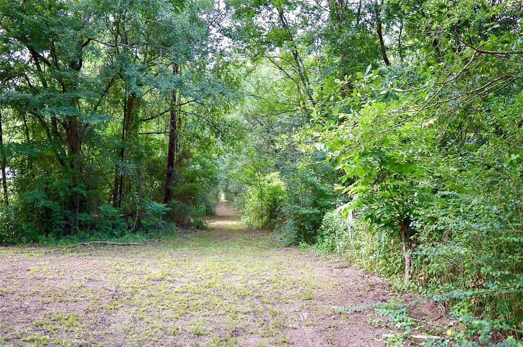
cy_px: 174
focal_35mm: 27
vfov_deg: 47.8
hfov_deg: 67.4
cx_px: 262
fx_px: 392
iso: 220
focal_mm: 18
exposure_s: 1/125
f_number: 3.5
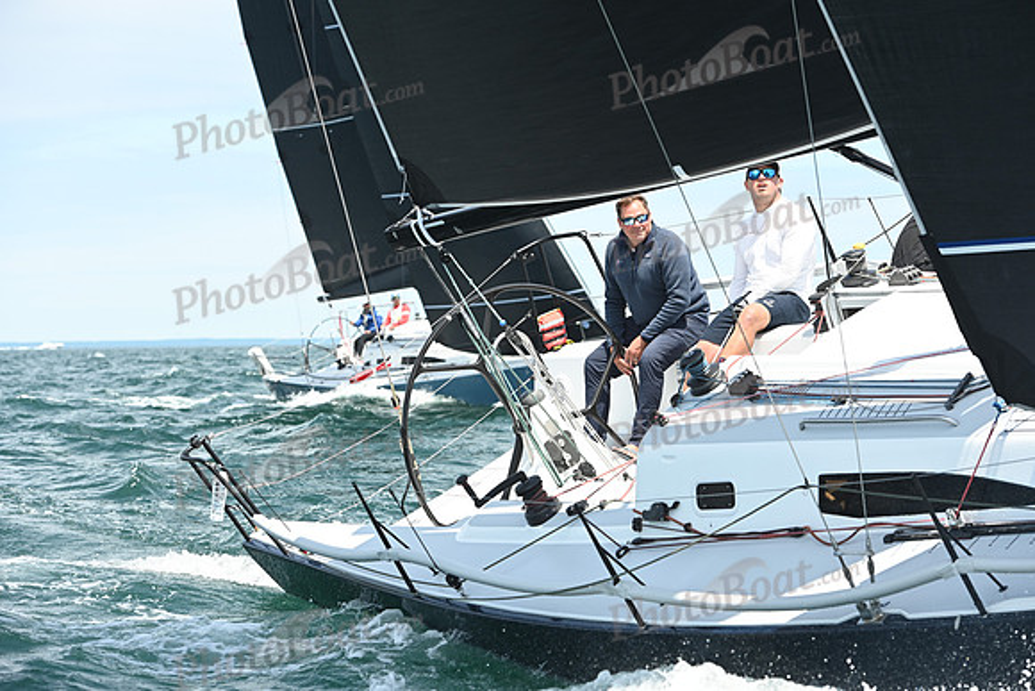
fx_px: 3336
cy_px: 346
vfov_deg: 11.8
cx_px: 518
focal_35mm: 116
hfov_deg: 17.6
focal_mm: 116
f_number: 5.6
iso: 320
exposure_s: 1/1000
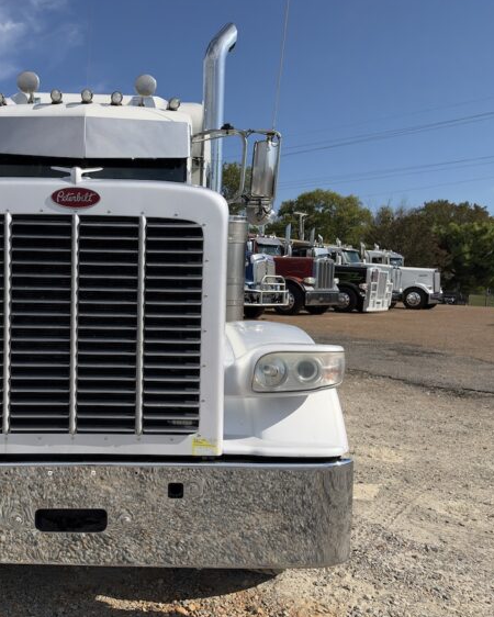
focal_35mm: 32
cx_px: 104
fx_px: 585
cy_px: 304
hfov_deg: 43.8
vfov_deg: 55.6
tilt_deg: -0.3
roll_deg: -1.1
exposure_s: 1/7874
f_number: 1.8
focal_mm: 6.93
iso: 80
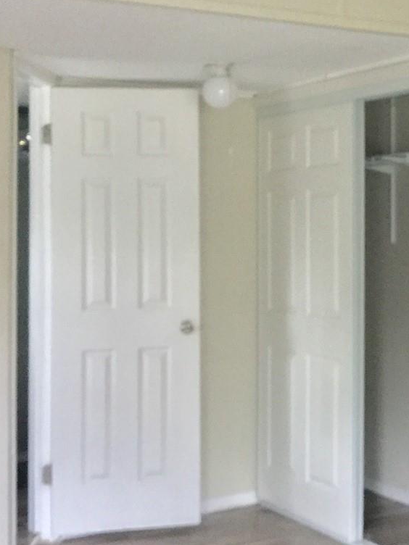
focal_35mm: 66
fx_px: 1040
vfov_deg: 29.2
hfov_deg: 21.5
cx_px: 400
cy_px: 188
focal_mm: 3.3
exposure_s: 1/33
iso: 100
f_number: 2.4
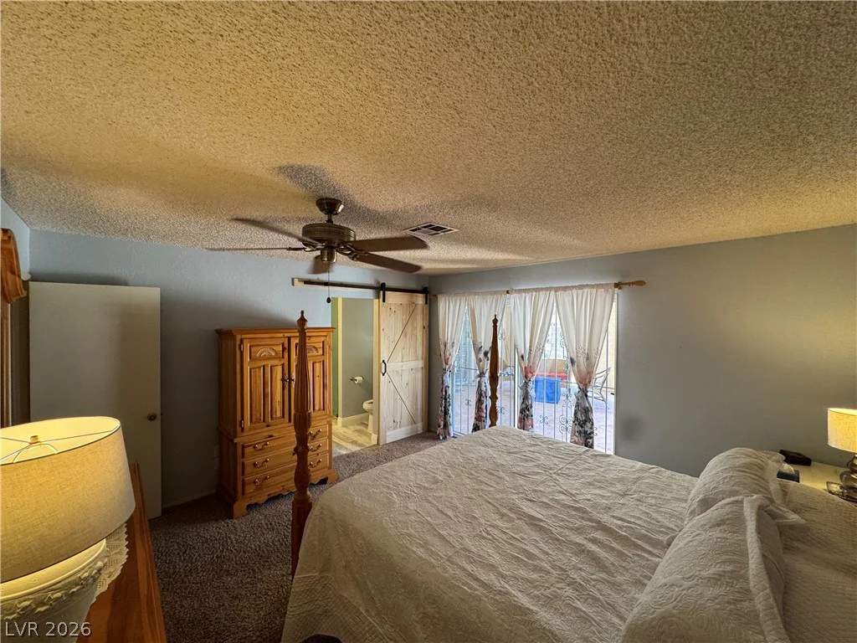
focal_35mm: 14
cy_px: 322
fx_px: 347
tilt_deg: -1.2
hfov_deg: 102.1
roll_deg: -0.5
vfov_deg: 85.7
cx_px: 428
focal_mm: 2.22
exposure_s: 1/120
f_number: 2.2
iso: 160
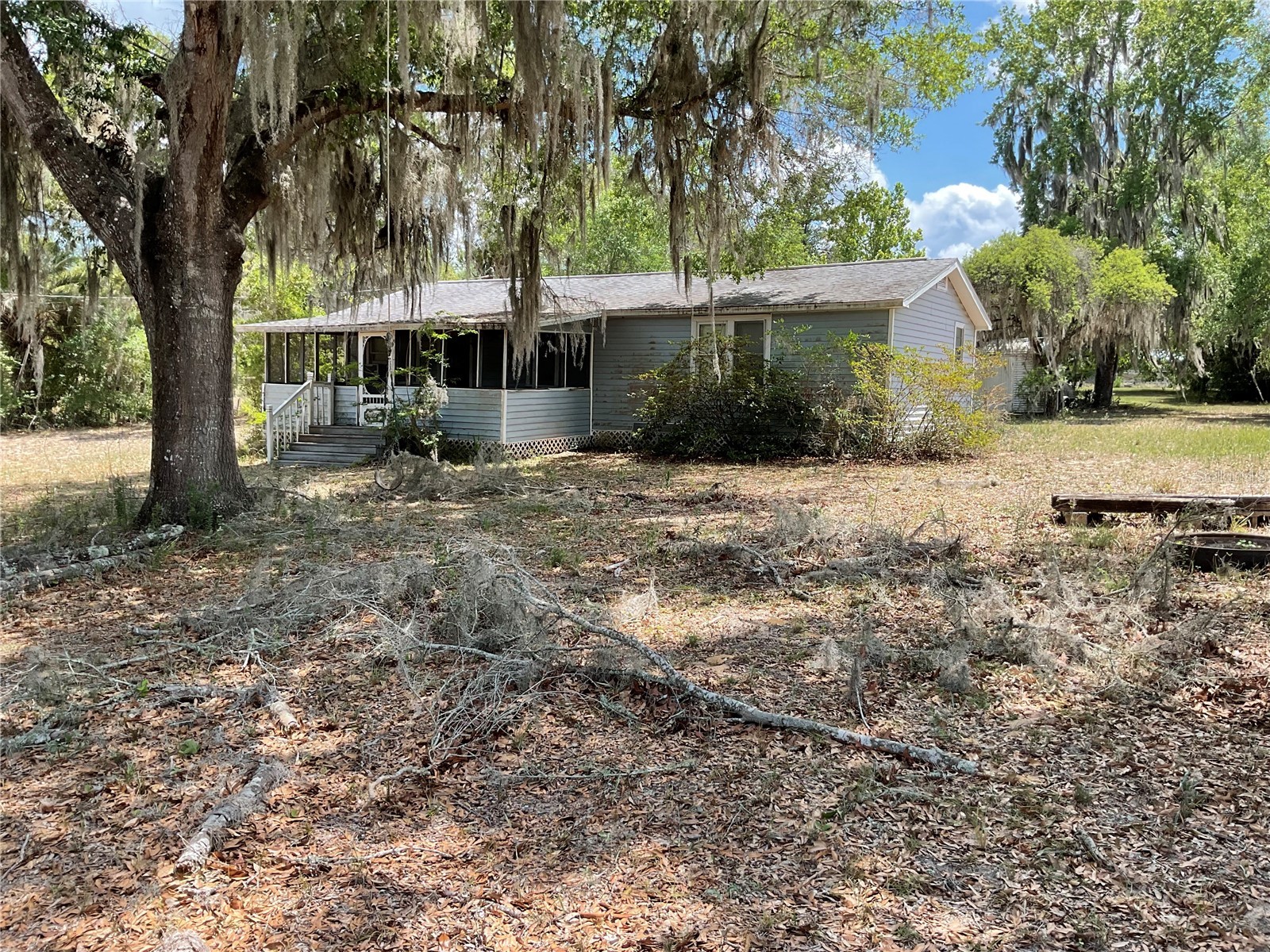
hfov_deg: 61.7
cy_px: 476
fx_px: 1064
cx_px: 635
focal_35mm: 29
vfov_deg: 48.2
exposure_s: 1/457
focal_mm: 3
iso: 16
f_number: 1.8
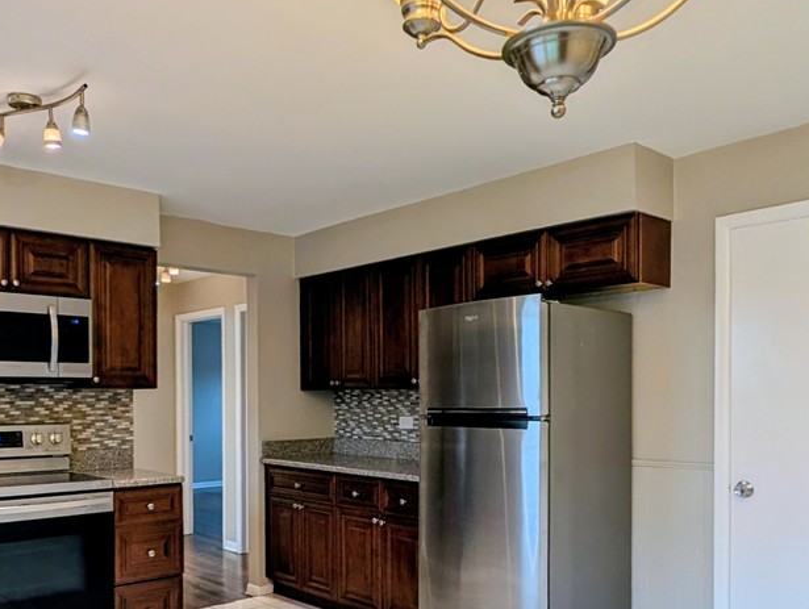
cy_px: 404
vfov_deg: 49.0
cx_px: 355
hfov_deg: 63.2
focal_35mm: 28
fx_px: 655
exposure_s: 1/156
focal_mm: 2.02
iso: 45
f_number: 1.7
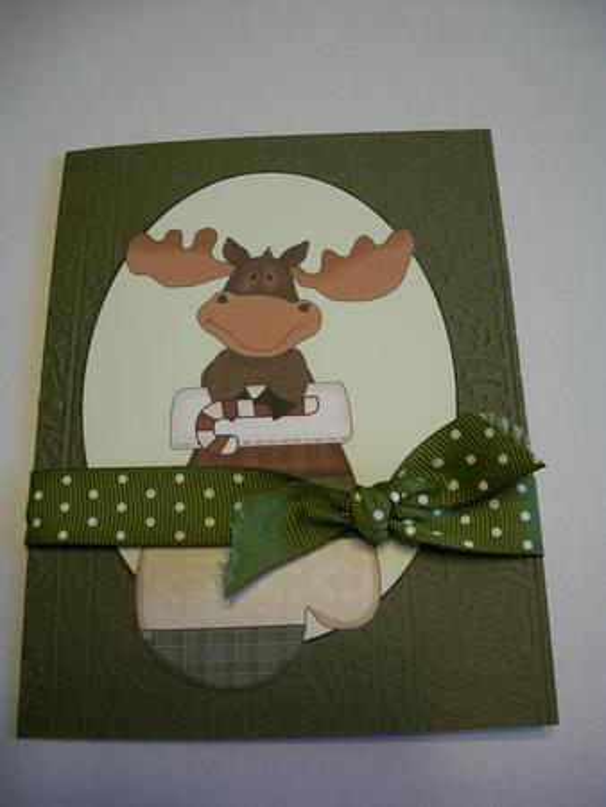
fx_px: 816
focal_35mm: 35
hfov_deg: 40.7
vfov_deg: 52.6
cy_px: 404
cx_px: 303
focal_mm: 6.3
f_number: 3.1
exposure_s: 1/80
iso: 80
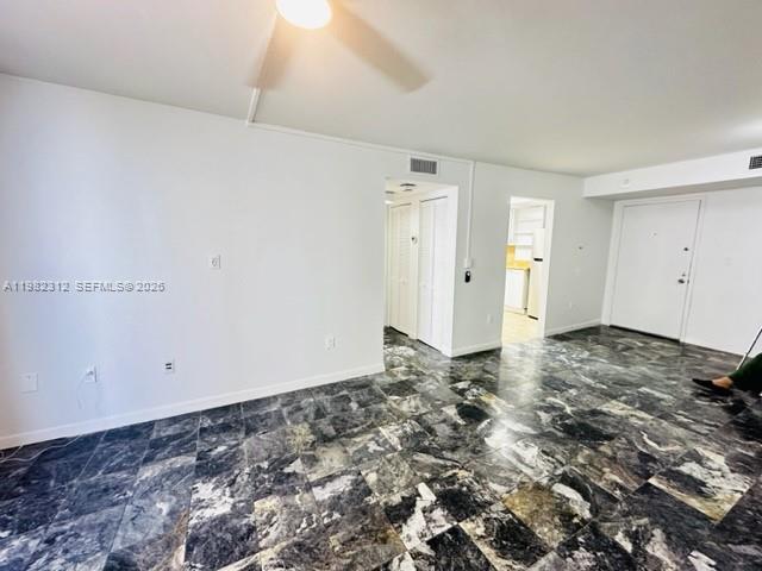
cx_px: 381
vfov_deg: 85.7
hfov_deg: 102.1
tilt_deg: -7.1
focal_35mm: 14
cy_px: 286
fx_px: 308
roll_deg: -0.2
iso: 200
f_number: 2.2
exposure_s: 1/60
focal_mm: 2.22
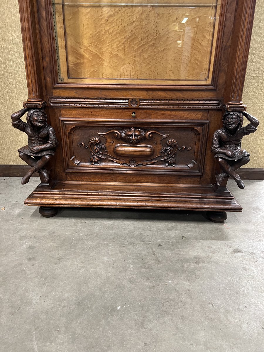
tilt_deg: -21.0
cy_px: 176
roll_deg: -0.6
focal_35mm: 26
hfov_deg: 53.1
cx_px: 132
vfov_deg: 67.3
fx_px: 264
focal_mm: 5.7
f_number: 1.5
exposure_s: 1/33
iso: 400
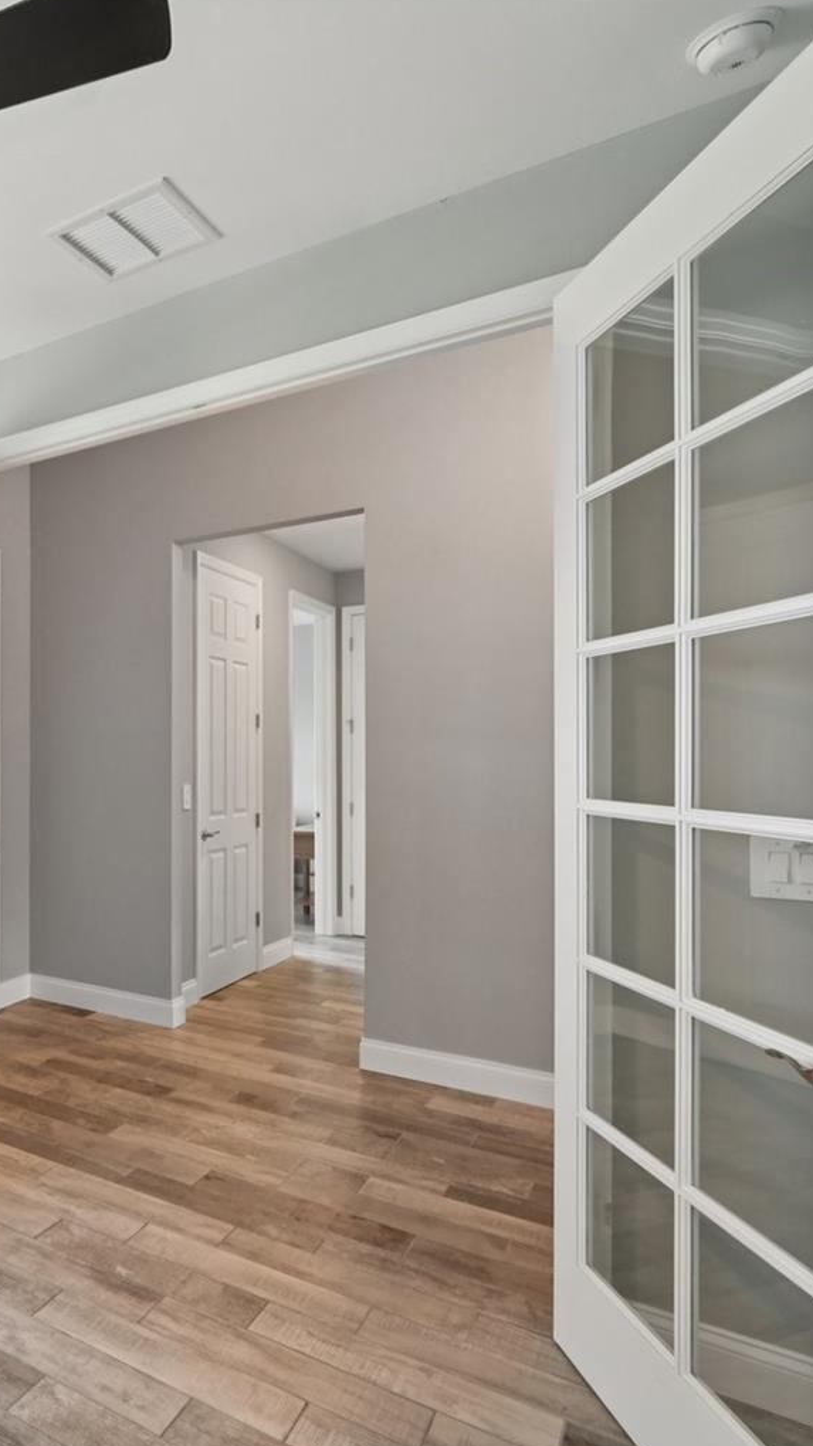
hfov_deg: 39.2
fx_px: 882
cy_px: 744
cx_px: -109
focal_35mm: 23
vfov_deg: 78.7
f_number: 8
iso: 400
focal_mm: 14
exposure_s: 1/15
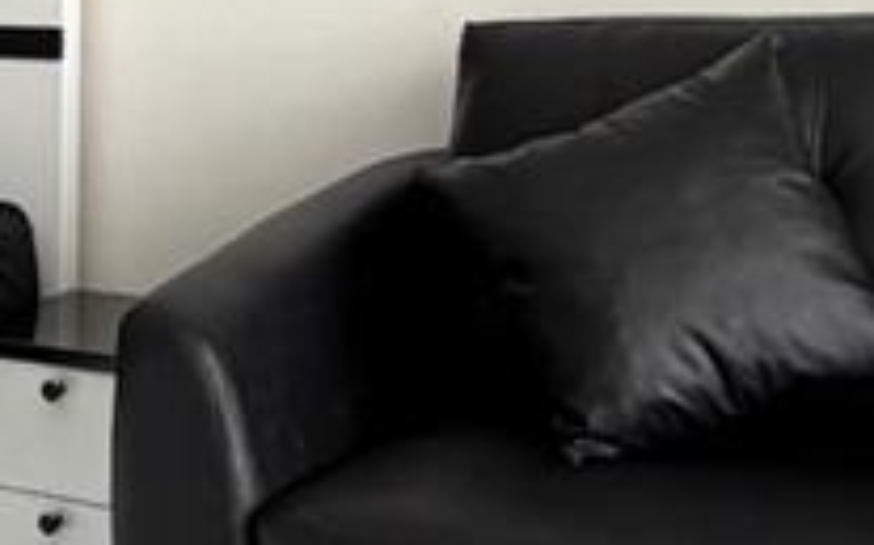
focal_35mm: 89
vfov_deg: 14.6
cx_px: -182
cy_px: 220
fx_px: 2118
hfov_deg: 21.6
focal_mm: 2.22
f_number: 2.2
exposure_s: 1/121
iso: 160
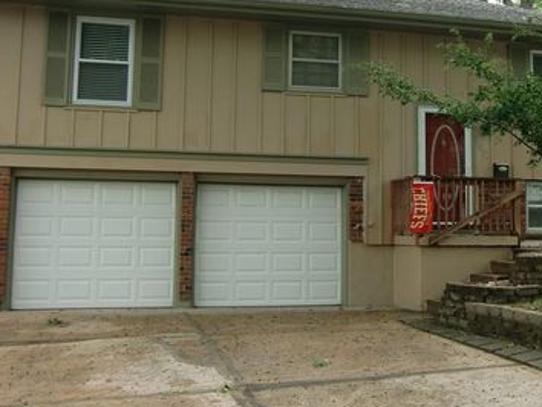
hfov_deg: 39.3
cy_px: 152
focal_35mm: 48
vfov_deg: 30.2
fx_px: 752
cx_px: 344
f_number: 3.6
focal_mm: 6.1
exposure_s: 1/100
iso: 64
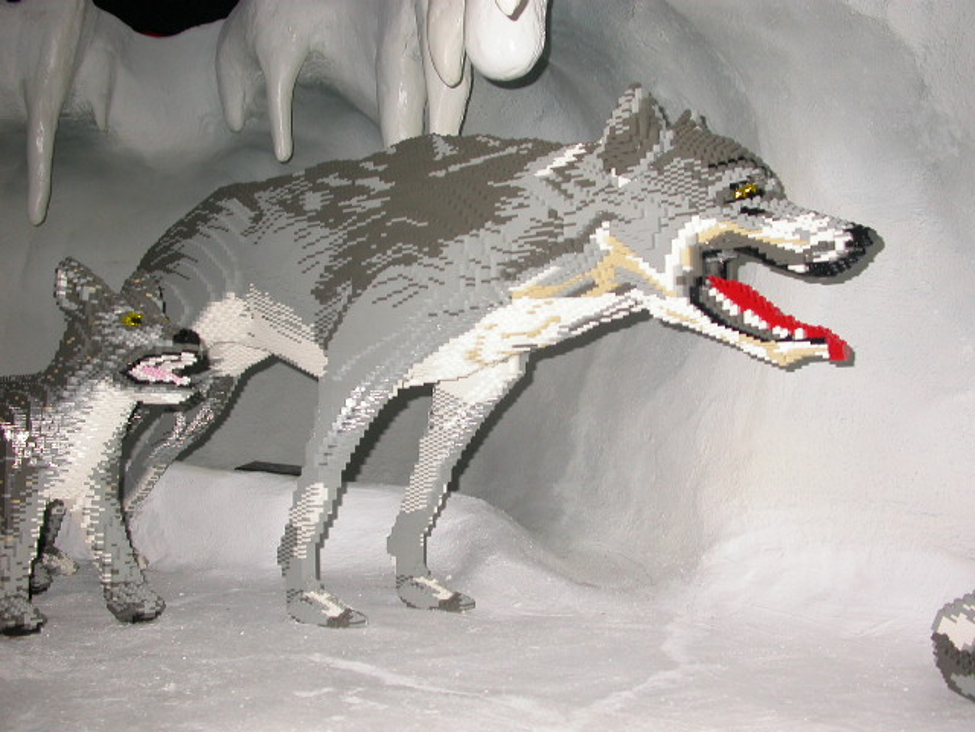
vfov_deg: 37.7
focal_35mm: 38
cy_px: 366
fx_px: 1070
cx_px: 488
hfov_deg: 49.0
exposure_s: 1/60
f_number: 2.6
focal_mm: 7.85
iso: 100
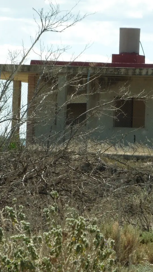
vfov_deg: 6.9
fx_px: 2249
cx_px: 123
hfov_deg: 3.9
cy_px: 136
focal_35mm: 312
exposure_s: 1/250
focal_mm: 38.2
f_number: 5.6
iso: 100
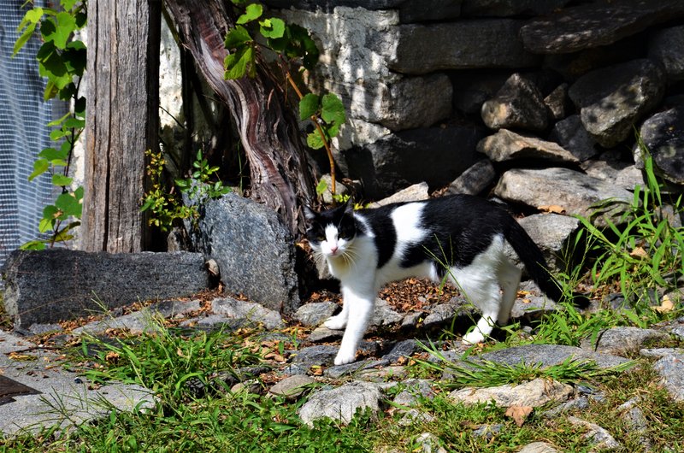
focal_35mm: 158
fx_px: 2987
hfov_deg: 13.1
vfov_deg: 8.7
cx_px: 342
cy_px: 226
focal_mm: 105
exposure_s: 1/250
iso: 320
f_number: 10
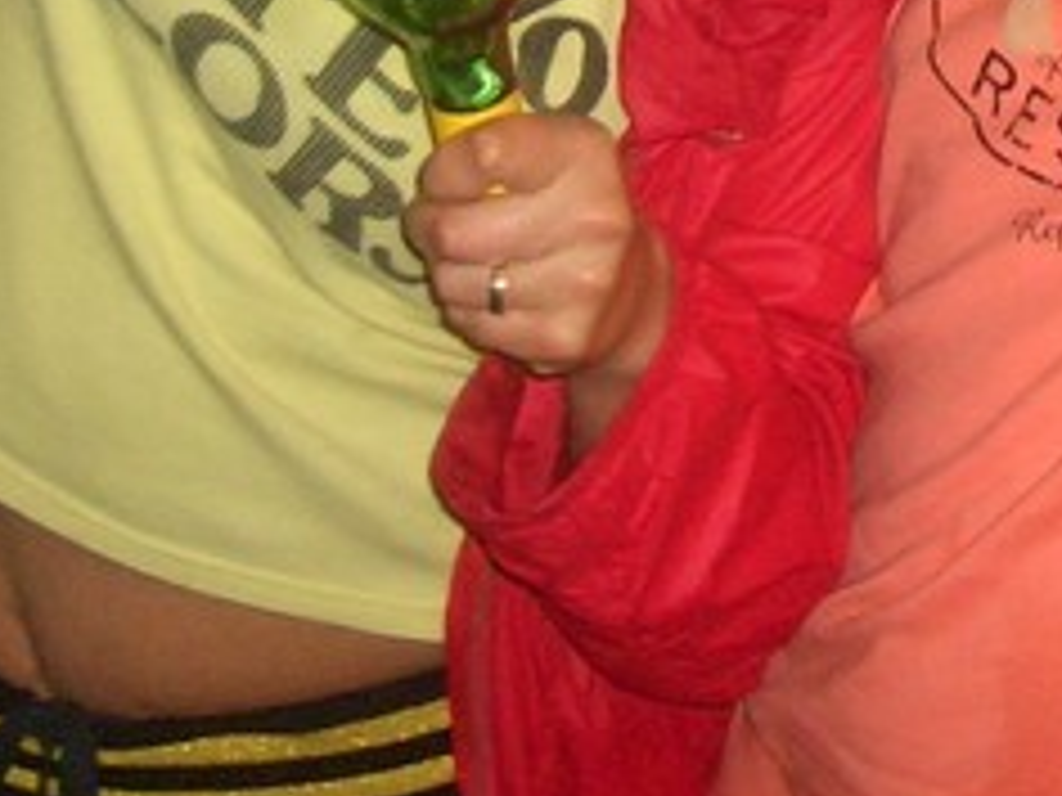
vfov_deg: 10.0
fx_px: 4234
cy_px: -760
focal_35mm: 138
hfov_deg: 14.2
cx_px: 904
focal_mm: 5.8
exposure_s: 1/60
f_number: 2.6
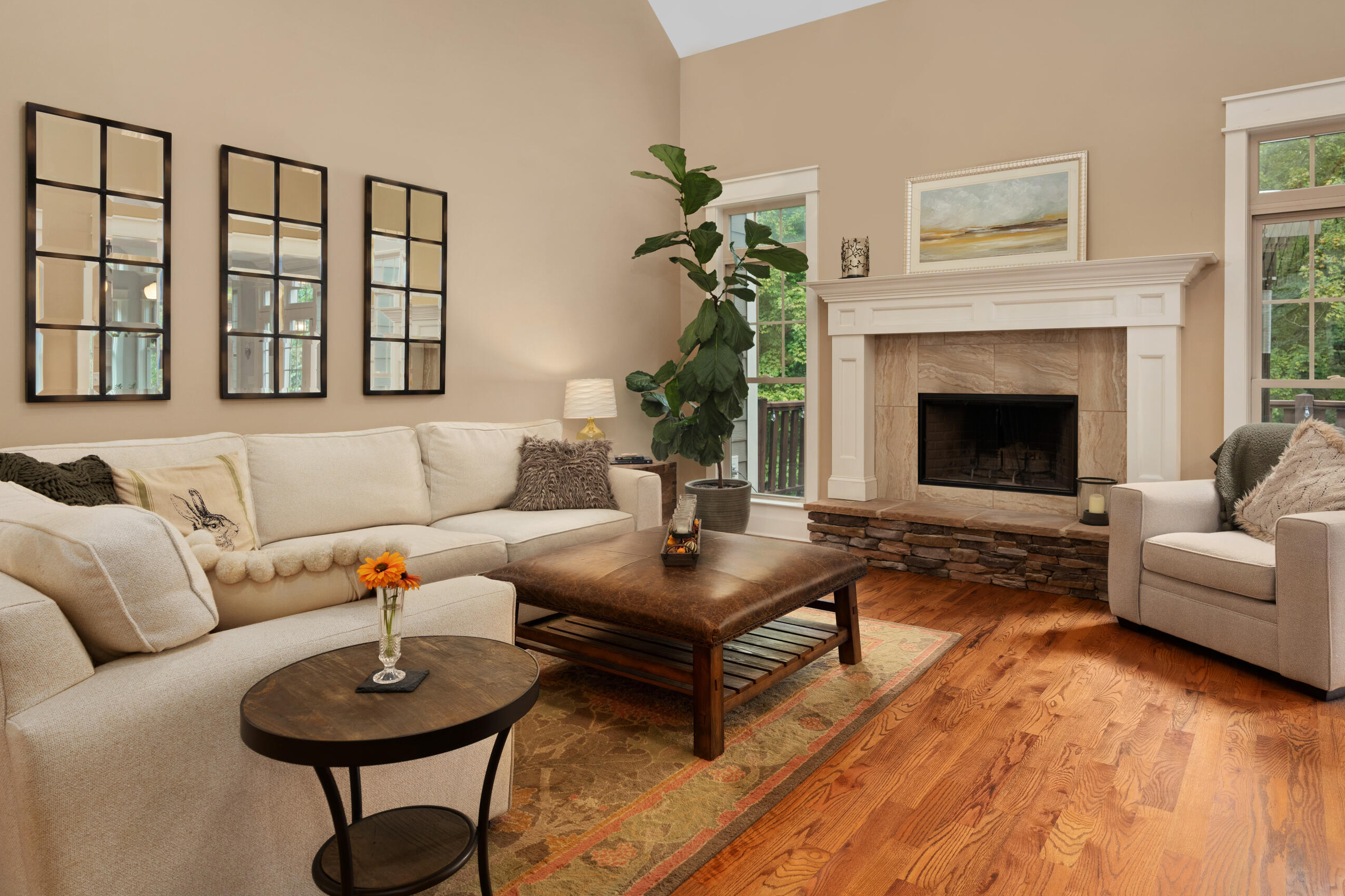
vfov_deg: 59.2
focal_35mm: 21
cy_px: 382
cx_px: 741
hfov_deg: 81.0
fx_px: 785
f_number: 7.1
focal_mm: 18
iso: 640
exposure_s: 1/80
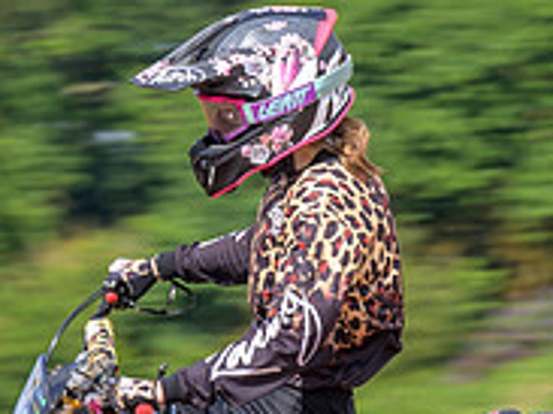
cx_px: 94
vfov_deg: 2.8
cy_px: 308
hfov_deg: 3.8
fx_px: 8382
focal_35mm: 525
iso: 80
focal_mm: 115
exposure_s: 1/160
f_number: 8
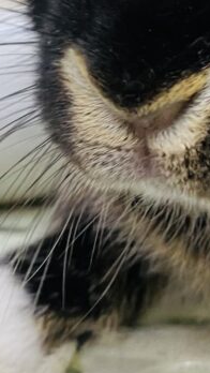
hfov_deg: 12.6
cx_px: 249
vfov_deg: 21.0
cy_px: -85
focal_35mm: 94
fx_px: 930
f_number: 1.8
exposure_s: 1/50
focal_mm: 4.25
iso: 100
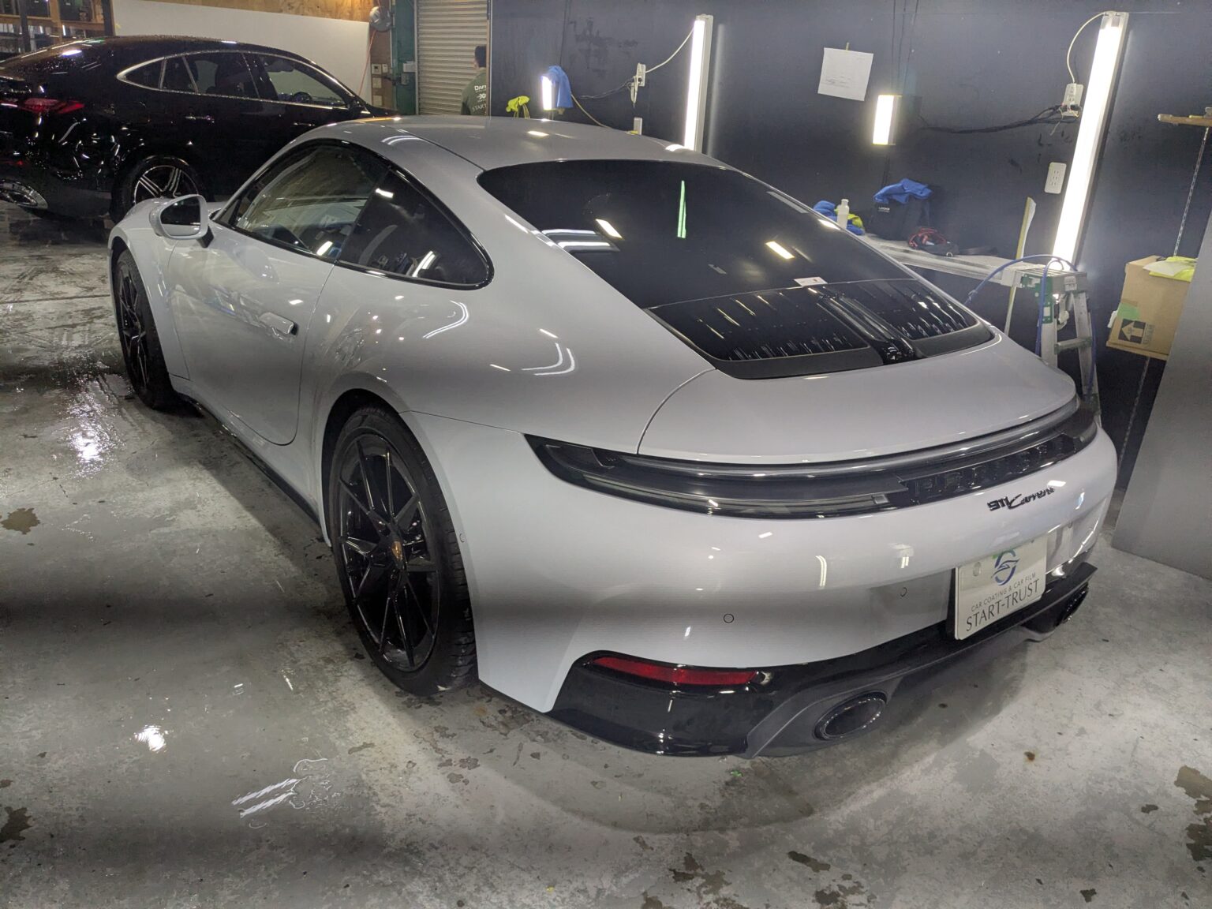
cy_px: 454
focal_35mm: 27
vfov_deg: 51.4
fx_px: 945
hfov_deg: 65.3
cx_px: 606
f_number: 1.73
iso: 103
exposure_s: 1/244
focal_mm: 4.38
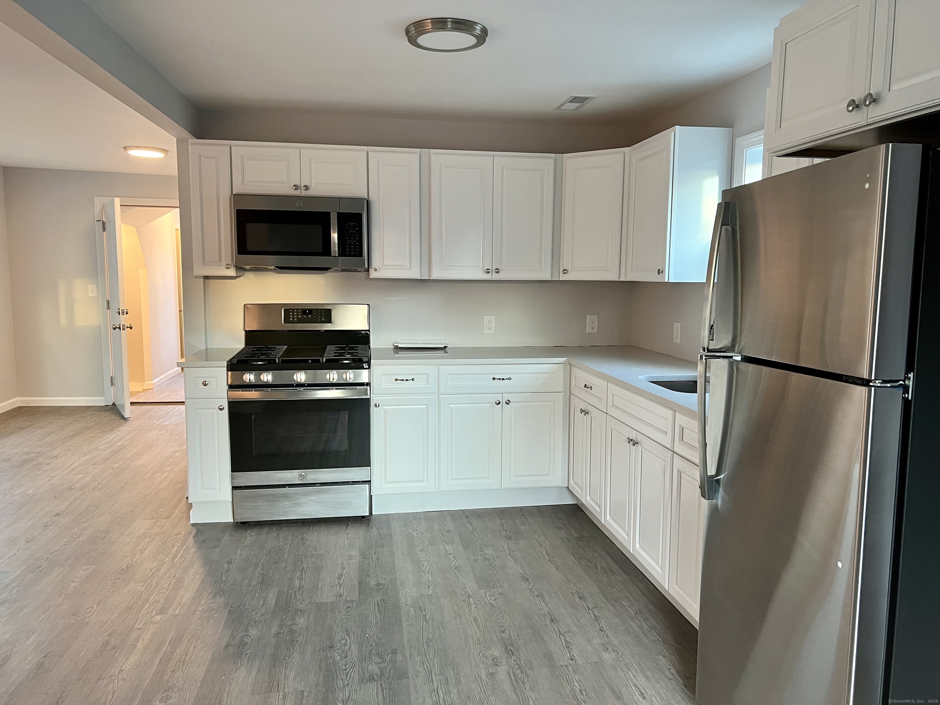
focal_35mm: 26
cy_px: 352
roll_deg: -0.4
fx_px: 706
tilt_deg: -7.6
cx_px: 470
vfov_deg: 53.1
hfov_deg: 67.3
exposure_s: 1/60
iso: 320
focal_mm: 5.7
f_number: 1.5
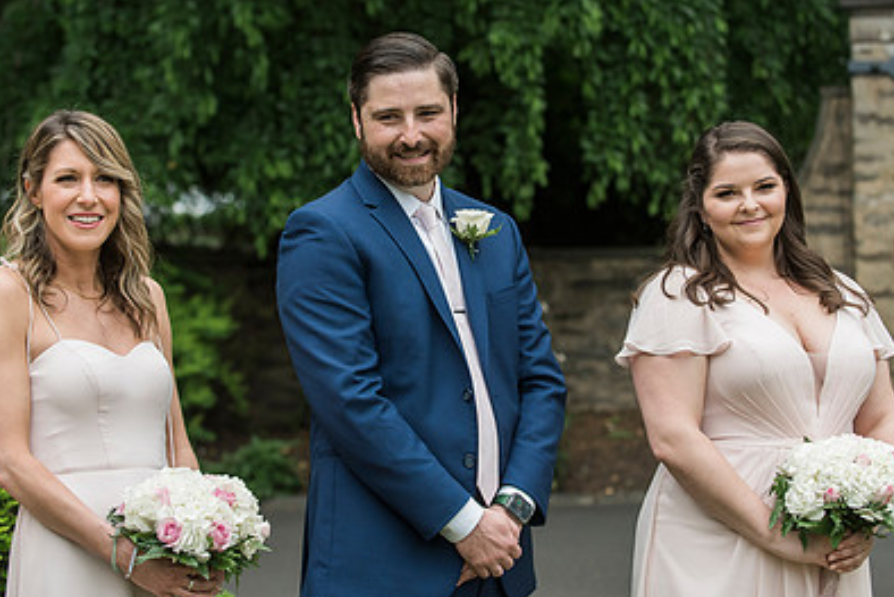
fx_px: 2559
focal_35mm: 103
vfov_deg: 13.3
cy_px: 235
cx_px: 465
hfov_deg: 19.8
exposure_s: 1/1000
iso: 800
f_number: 4
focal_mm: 70
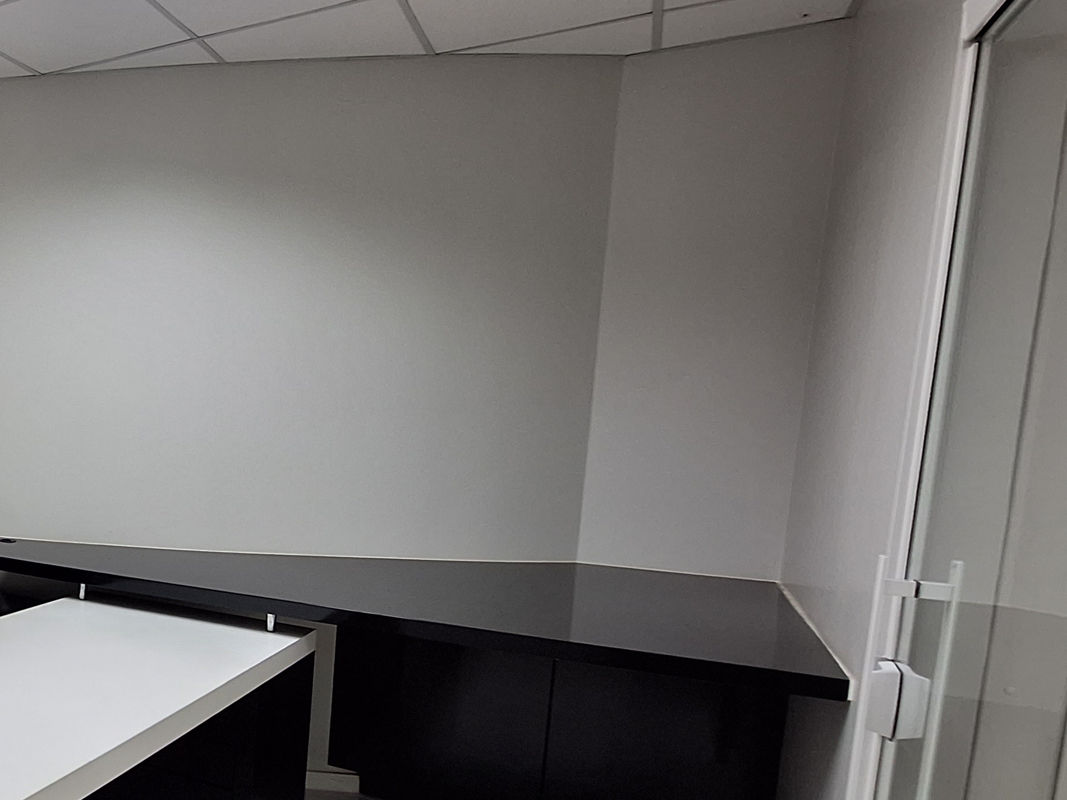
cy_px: 515
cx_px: -71
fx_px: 863
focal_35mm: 28
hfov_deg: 48.1
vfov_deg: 49.1
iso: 80
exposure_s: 1/40
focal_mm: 1.74
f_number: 2.2
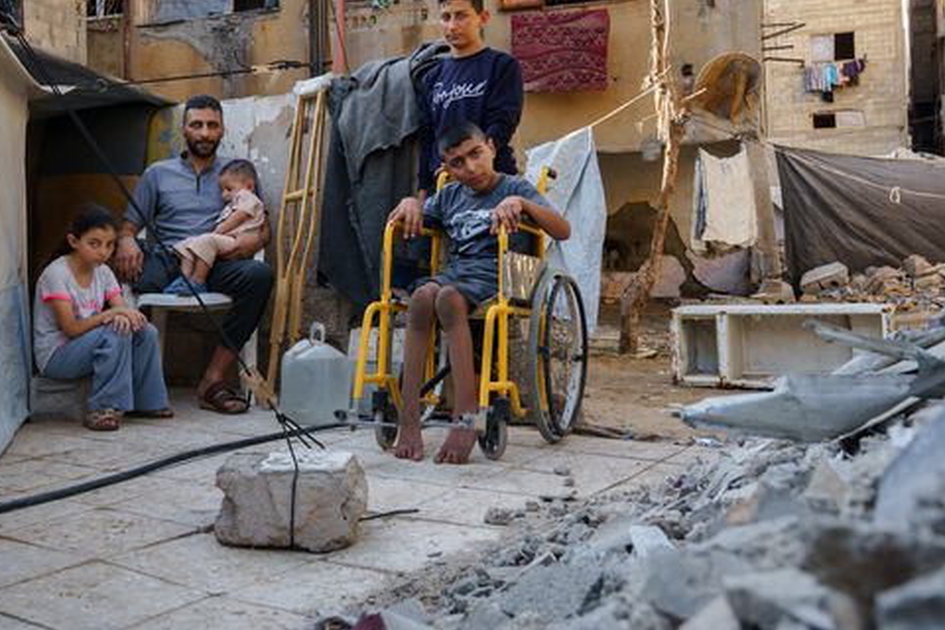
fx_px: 1050
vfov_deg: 33.1
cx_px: 317
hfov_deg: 47.7
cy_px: 210
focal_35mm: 40
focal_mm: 24
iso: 320
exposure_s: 1/250
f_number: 4.5
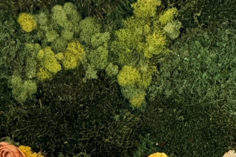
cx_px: -20
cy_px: 350
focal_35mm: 384
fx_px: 2517
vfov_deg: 3.5
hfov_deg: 5.4
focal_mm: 15.66
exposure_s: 1/99
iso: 100
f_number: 2.8
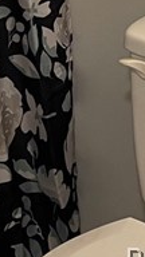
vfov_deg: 12.7
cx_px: 91
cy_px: -233
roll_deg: +1.0
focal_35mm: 151
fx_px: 1032
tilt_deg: -4.9
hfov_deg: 8.0
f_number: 1.6
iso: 125
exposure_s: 1/60
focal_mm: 4.2
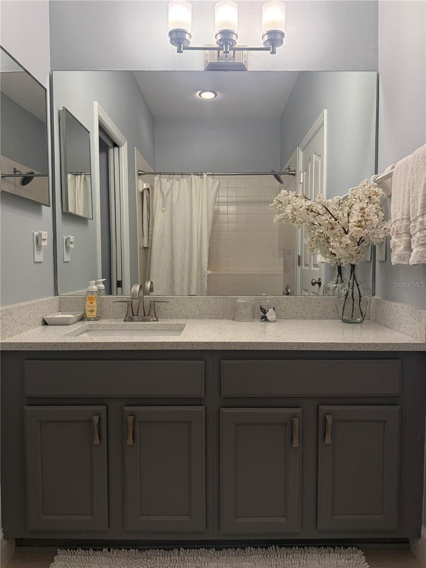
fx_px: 394
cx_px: 213
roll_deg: -0.3
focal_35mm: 24
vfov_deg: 71.6
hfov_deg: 56.8
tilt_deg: -2.8
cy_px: 284
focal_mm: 6.76
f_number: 1.78
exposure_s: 1/120
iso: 320
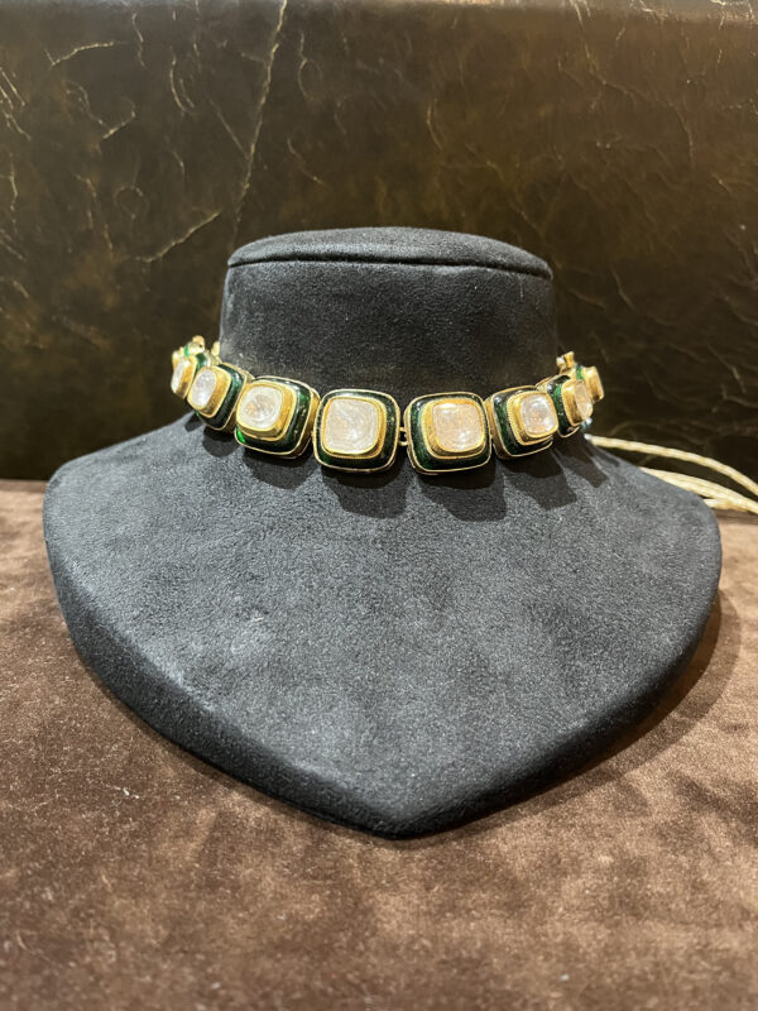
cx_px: 379
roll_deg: -1.2
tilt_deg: -23.0
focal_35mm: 26
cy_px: 506
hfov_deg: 53.1
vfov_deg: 67.3
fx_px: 759
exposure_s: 1/25
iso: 500
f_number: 1.6
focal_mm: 5.1
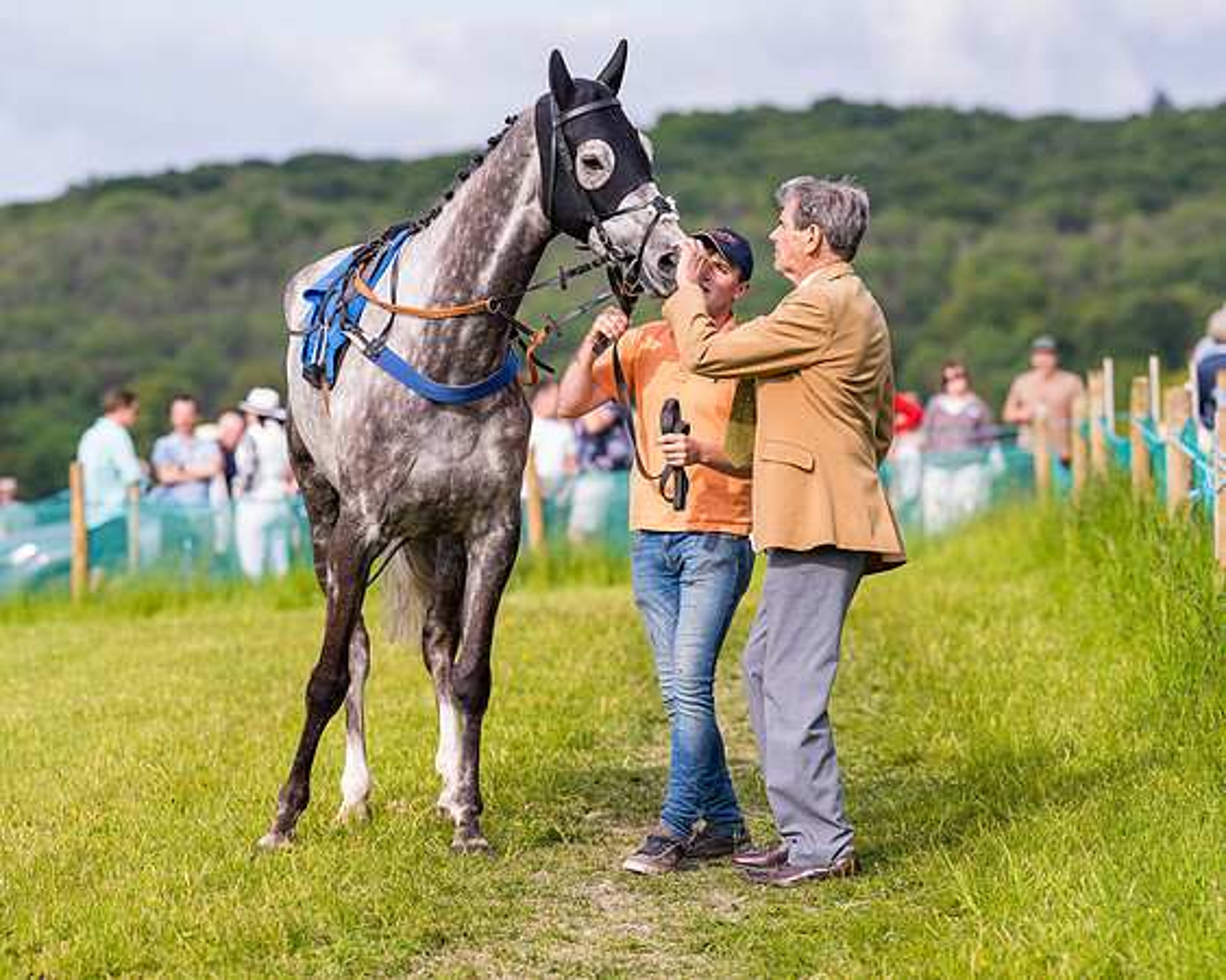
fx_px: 6416
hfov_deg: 10.9
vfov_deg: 8.7
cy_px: 540
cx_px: 653
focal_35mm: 177
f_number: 3.2
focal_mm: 135
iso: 50
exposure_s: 1/400
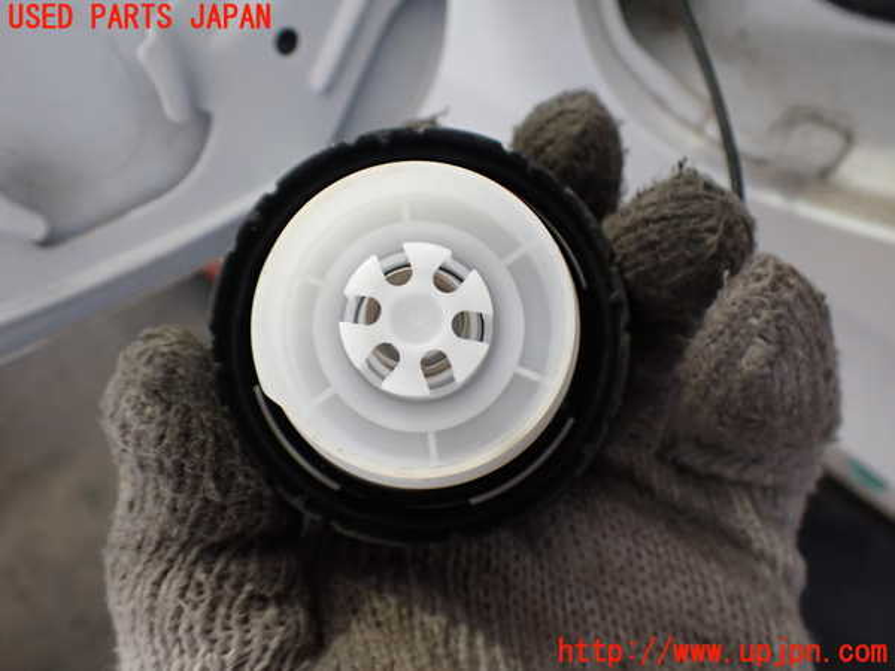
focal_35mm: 30
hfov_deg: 60.0
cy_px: 336
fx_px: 776
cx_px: 448
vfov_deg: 46.8
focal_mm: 5.4
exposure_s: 1/125
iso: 320
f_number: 2.3
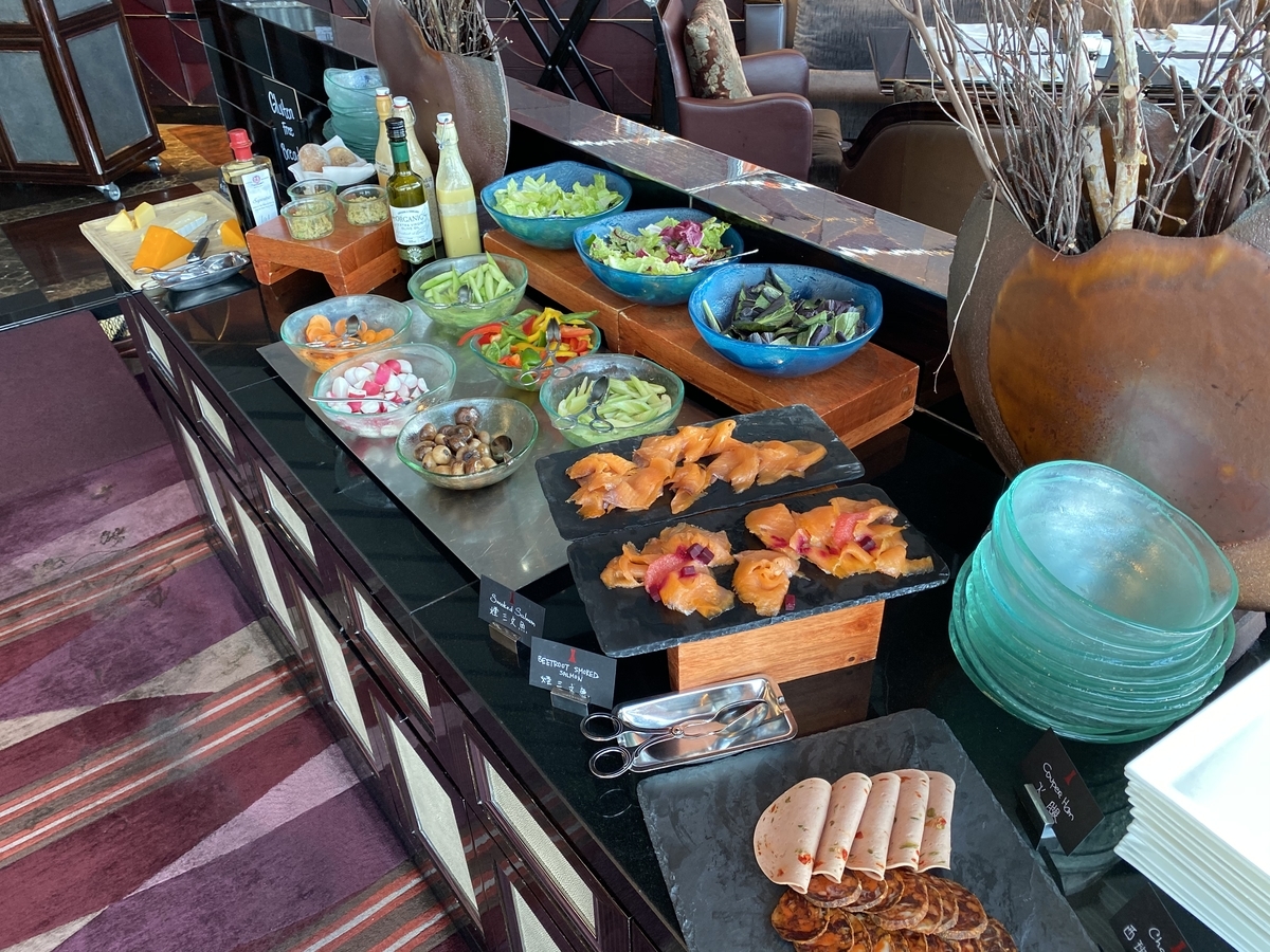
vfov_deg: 53.1
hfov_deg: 67.3
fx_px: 954
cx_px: 635
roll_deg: +0.3
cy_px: 476
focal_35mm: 26
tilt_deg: -33.7
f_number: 1.8
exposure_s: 1/50
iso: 125
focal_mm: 4.25
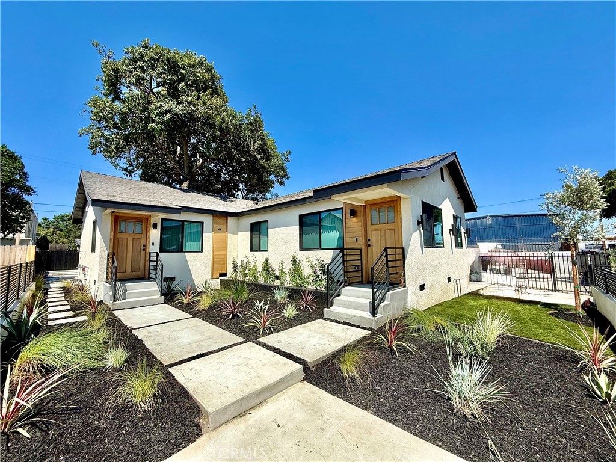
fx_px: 249
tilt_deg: +5.6
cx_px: 308
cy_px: 231
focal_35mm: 14
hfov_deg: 102.1
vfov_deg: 85.7
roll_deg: +0.4
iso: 50
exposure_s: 1/2092
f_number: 2.2
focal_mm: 2.22
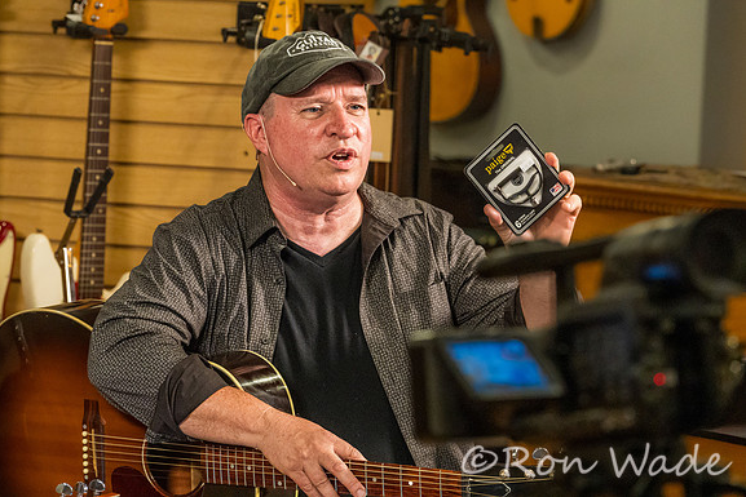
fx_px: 3648
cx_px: 372
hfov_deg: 11.7
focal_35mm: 176
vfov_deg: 7.8
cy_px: 248
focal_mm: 175
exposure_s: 1/200
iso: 20000
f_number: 7.1
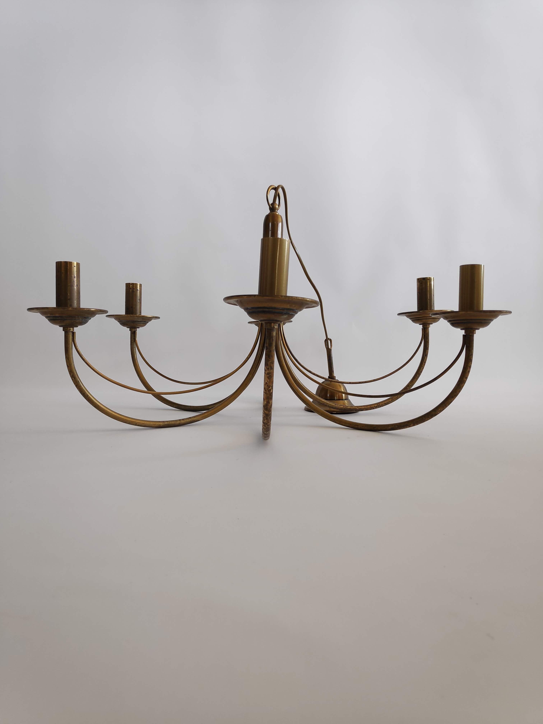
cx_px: 272
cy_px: 362
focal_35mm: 20
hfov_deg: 66.0
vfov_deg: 81.7
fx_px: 418
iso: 295
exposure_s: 1/100
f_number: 1.9
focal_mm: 3.94
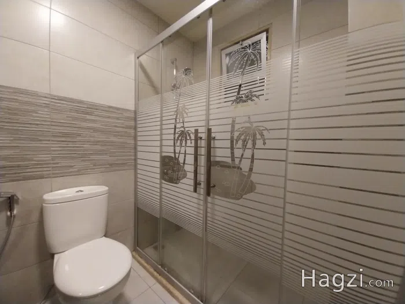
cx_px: 202
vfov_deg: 89.9
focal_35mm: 13
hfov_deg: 106.2
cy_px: 152
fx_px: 152
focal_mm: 1.3
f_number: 2.2
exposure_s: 1/33
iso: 250
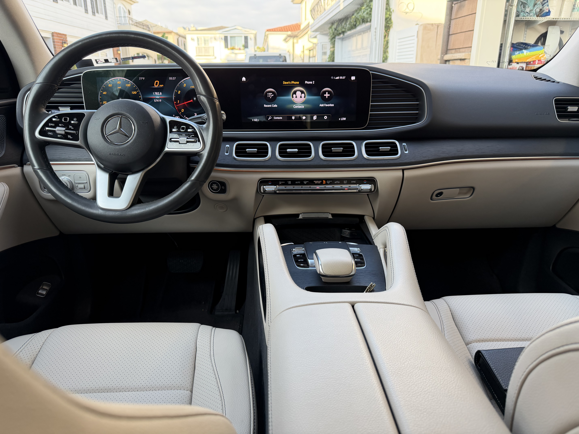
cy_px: 217
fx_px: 401
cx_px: 290
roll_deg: +0.4
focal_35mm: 24
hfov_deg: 71.6
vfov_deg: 56.8
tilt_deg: -19.5
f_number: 1.78
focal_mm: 6.76
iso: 125
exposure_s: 1/154
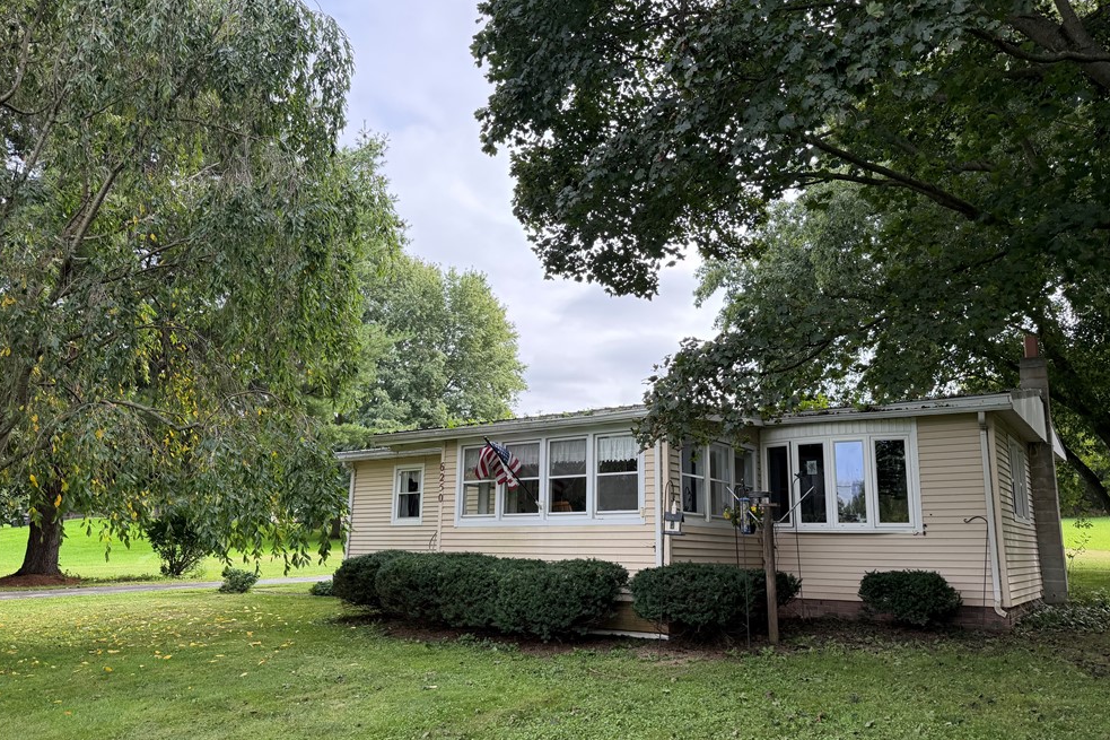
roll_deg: +1.0
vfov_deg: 49.5
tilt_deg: +10.9
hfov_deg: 69.4
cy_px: 397
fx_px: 801
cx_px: 568
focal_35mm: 26
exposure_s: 1/943
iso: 100
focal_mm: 6.76
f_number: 1.78
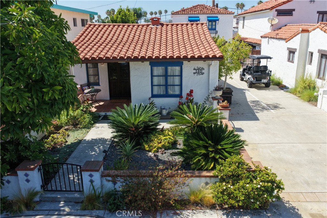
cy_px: 109
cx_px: 164
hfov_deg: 65.5
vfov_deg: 46.4
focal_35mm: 28
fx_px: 254
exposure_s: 1/640
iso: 100
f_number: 2.8
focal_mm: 14.45
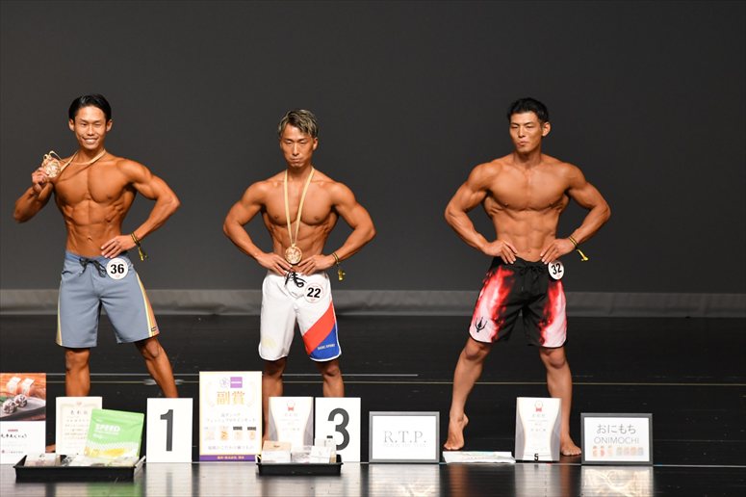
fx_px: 5903
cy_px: 248
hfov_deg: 7.2
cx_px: 373
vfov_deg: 4.8
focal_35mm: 285
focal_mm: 190
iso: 2000
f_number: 5.6
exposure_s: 1/400
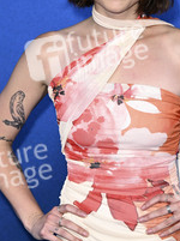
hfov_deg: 8.1
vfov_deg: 10.9
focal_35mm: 182
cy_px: 113
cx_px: 121
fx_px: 1266
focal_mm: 95
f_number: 6.3
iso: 1000
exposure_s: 1/250
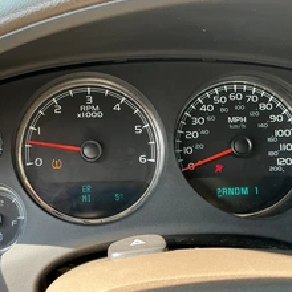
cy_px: 167
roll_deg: -0.3
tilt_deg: -21.7
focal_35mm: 45
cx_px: 111
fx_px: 429
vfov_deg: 37.5
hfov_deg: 37.4
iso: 50
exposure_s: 1/122
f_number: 1.8
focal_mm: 3
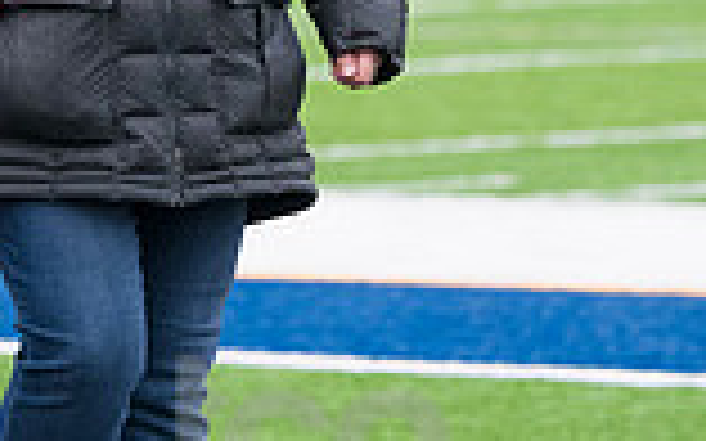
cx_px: -348
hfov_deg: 2.4
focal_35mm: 875
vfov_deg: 1.5
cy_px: -258
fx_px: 16830
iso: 1600
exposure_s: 1/2000
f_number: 5
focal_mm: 200
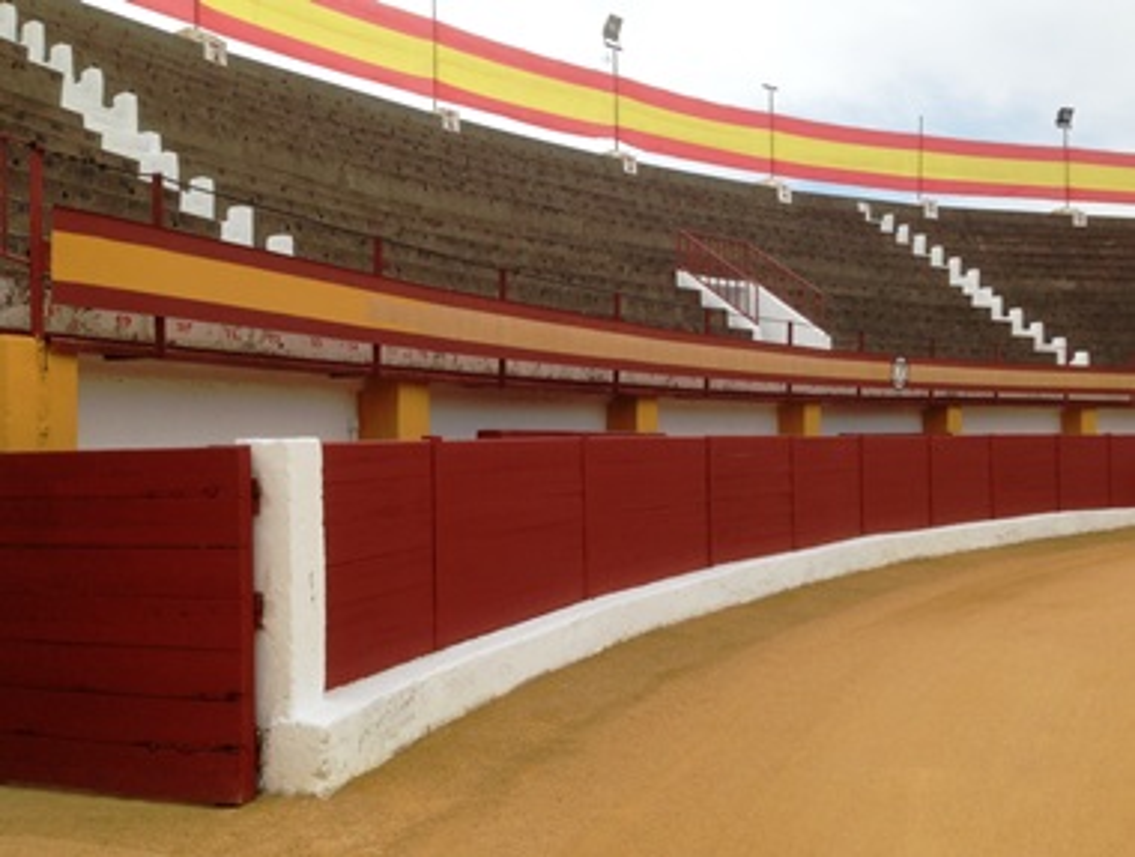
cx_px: 568
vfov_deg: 43.1
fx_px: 1085
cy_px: 428
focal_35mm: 33
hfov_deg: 55.2
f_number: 2.4
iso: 50
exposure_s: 1/951
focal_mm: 4.12
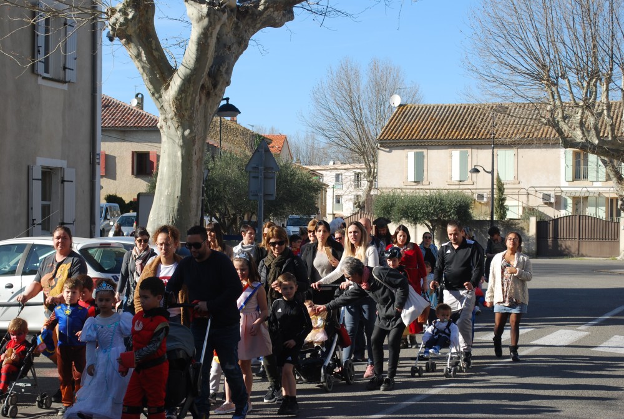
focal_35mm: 69
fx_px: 1198
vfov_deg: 19.8
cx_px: 312
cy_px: 210
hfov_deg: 29.2
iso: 100
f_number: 7.1
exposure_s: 1/200
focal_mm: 46
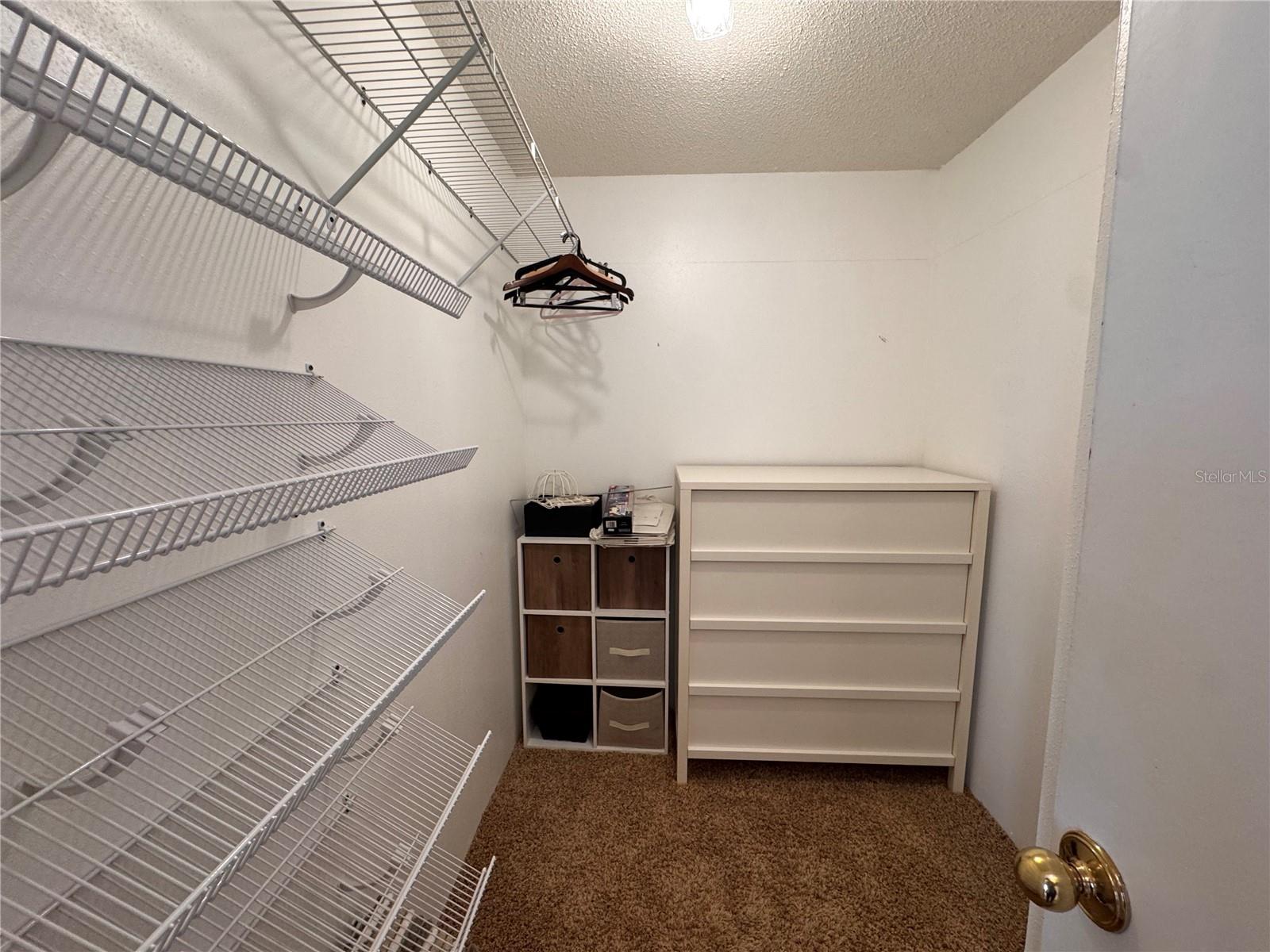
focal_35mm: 14
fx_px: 514
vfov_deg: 85.7
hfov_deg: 102.1
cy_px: 476
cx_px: 635
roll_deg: -0.2
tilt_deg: -6.8
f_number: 2.2
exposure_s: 1/60
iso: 160
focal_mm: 2.22
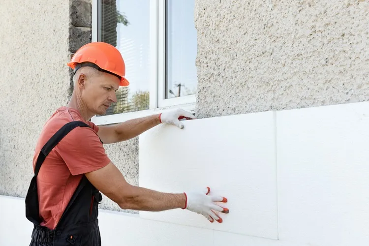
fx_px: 512
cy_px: 123
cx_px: 184
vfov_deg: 27.0
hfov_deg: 39.6
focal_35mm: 50
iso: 200
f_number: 7.1
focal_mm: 50
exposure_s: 1/125
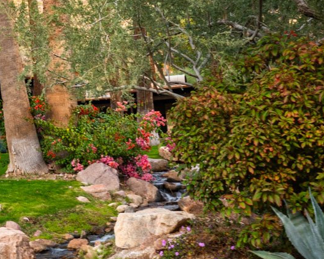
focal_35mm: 68
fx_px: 652
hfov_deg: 23.5
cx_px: -132
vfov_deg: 21.8
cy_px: 10
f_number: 13
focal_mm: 17
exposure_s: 1/2
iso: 160
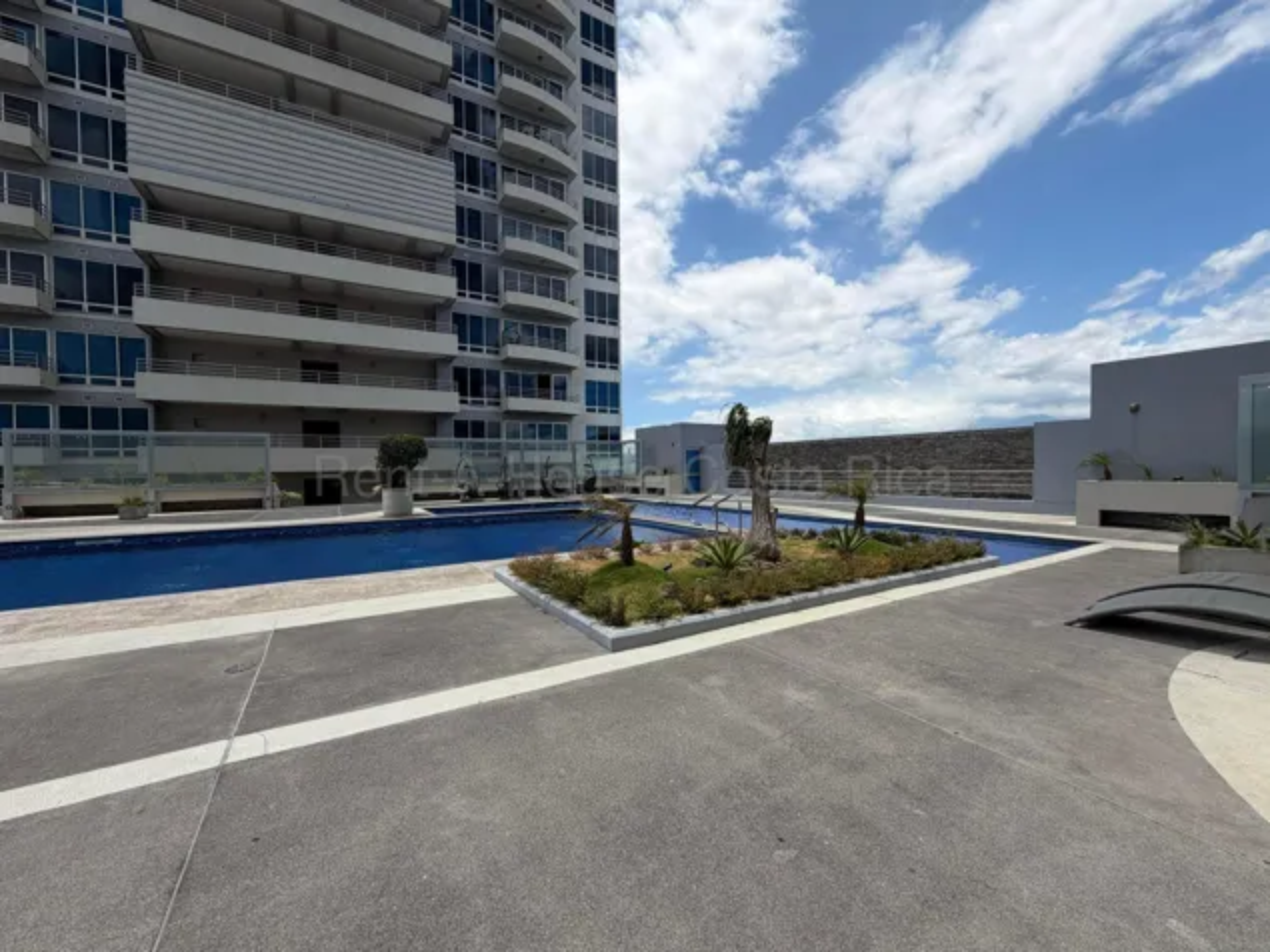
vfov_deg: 85.7
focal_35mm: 14
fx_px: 514
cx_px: 635
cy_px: 476
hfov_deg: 102.1
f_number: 2.2
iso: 20
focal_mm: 2.22
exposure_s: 1/1087
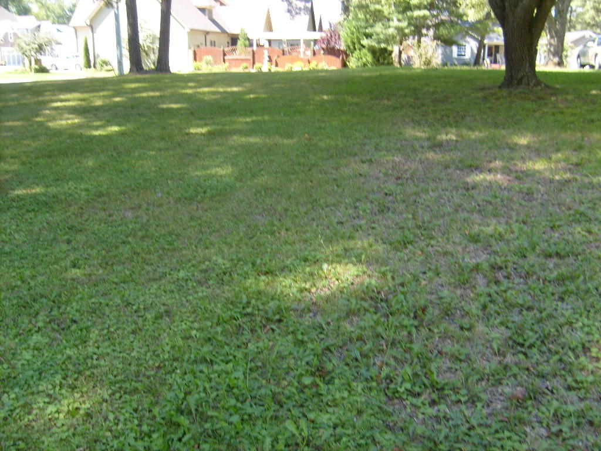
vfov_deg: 40.7
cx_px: 300
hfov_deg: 52.6
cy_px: 226
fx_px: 608
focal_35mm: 35
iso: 80
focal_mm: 5.8
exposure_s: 1/180
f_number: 2.8
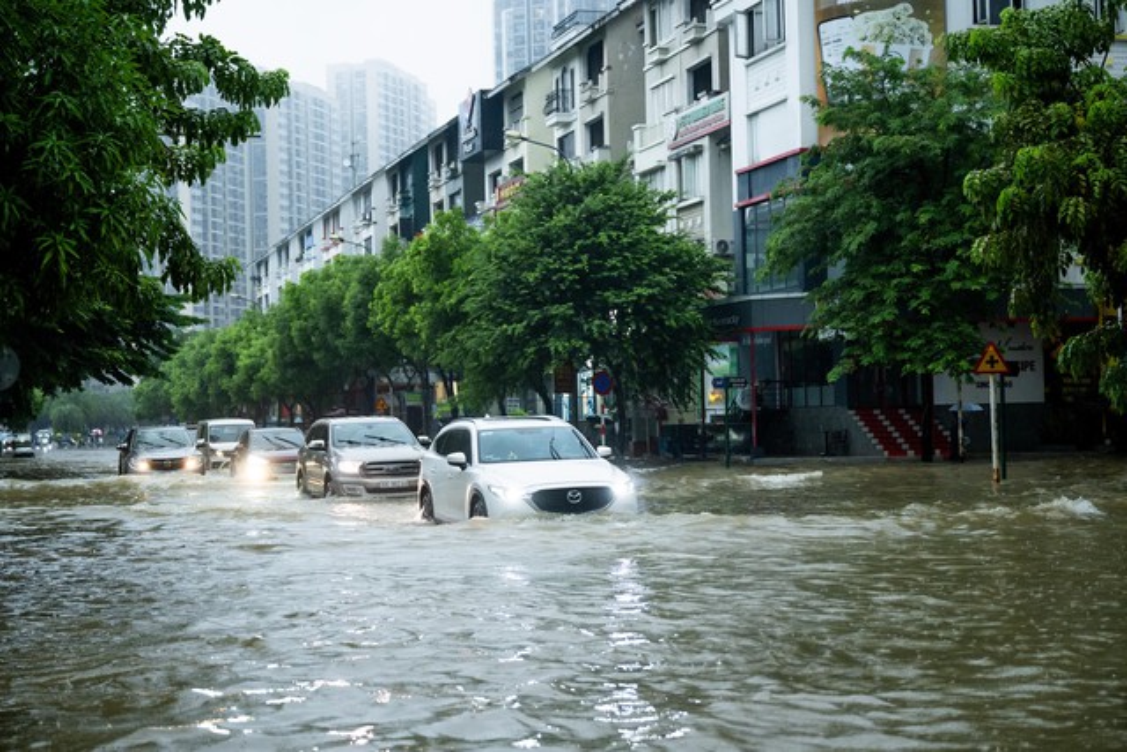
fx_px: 1722
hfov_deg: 36.2
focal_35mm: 55
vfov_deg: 24.6
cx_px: 564
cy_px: 376
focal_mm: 55
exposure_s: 1/250
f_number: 3.2
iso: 1600
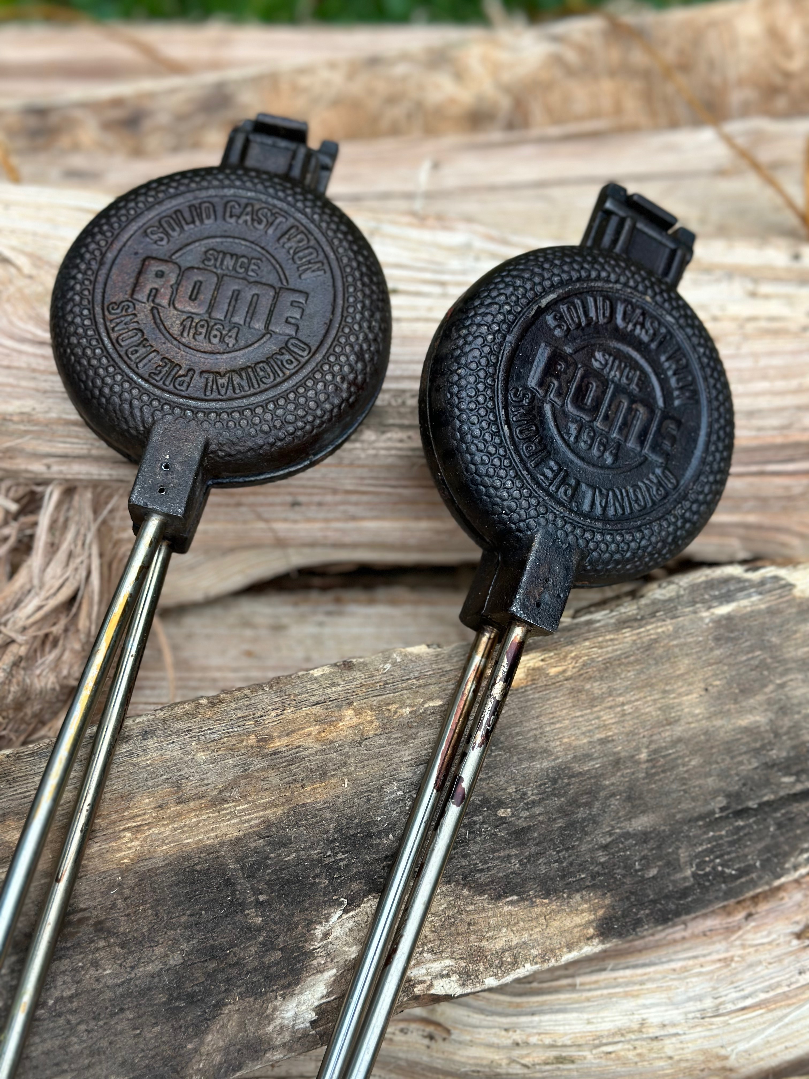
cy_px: 540
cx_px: 404
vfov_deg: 39.7
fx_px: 1496
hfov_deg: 30.3
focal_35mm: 48
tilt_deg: -73.4
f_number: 1.78
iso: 80
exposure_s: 1/126
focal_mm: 6.86
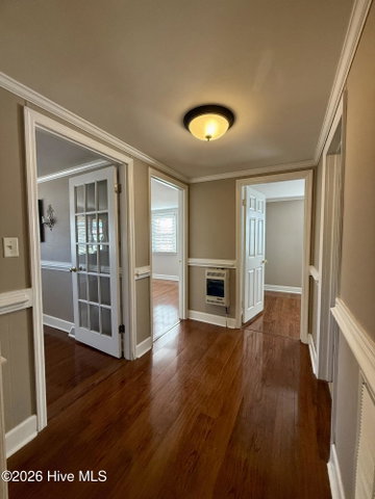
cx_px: 188
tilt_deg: -2.2
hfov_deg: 85.7
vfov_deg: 102.1
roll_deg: +0.2
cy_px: 250
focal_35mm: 14
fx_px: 202
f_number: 2.2
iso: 320
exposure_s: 1/120
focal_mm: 2.22
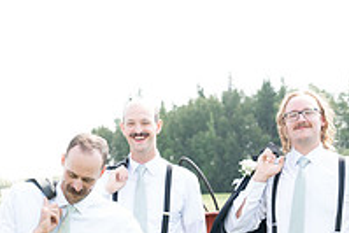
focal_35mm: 134
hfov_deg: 15.1
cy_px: 281
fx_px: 1300
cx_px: 46
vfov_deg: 10.1
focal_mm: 46
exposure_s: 1/400
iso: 400
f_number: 4
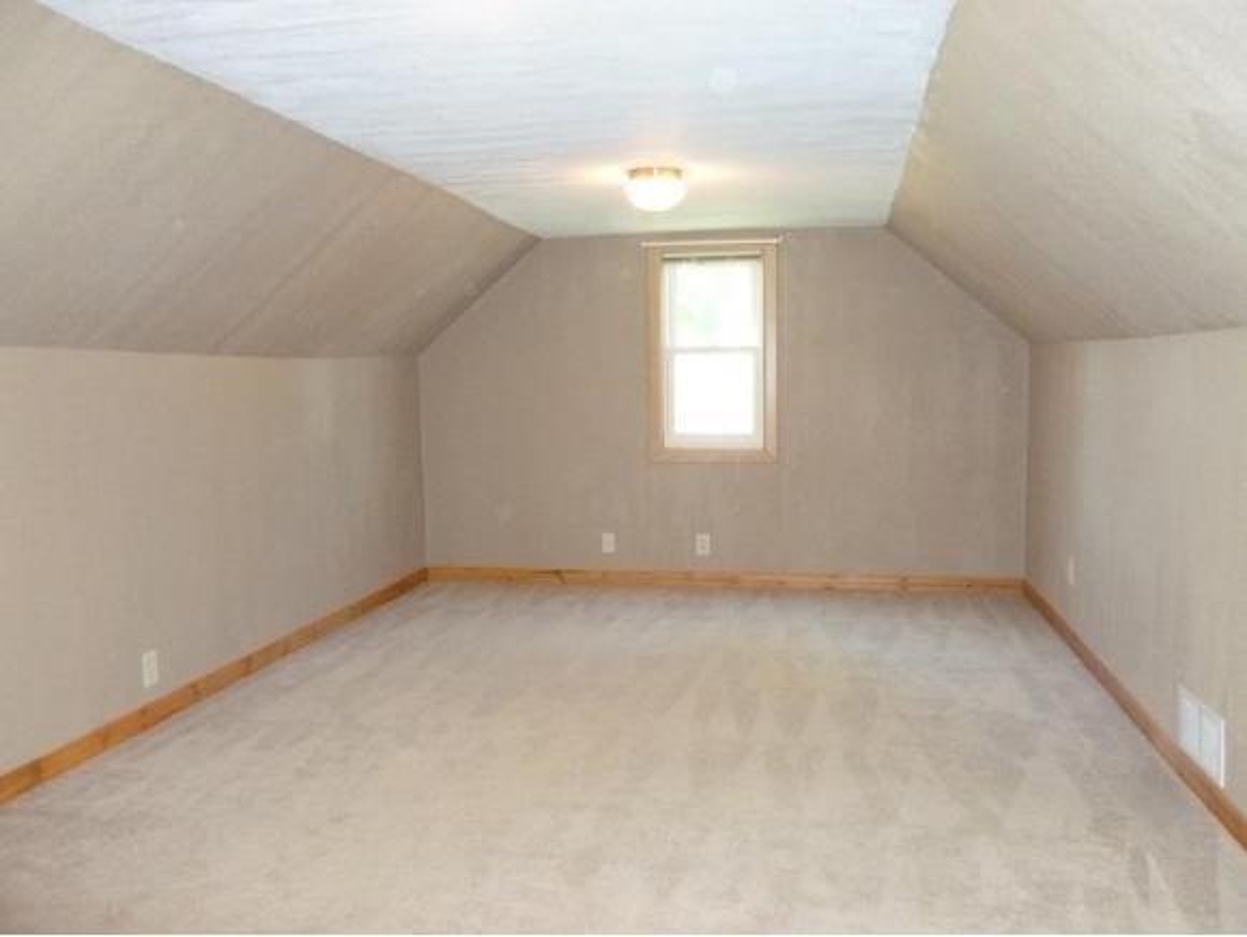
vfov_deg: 49.8
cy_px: 468
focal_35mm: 28
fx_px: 1010
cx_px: 624
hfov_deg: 63.4
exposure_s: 1/60
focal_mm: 5
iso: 800
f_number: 3.3
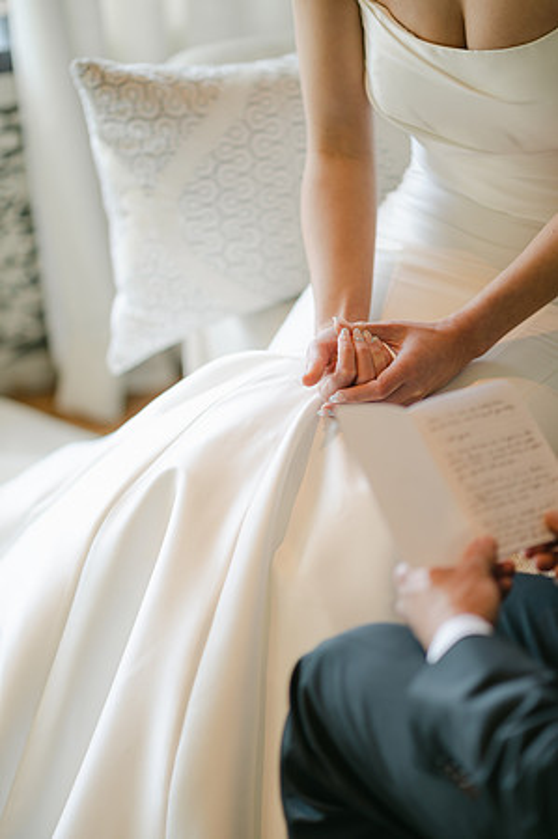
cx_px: 279
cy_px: 420
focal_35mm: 85
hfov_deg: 16.0
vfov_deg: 23.9
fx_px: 1981
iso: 125
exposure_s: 1/125
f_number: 2
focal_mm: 85
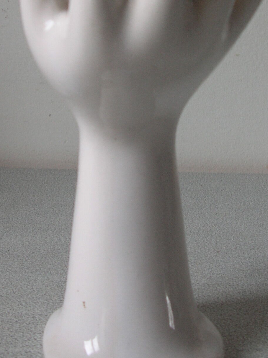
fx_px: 682
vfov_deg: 28.9
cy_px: 83
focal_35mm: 66
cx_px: 148
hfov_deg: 22.2
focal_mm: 5.8
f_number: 2.8
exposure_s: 1/9.4
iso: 50
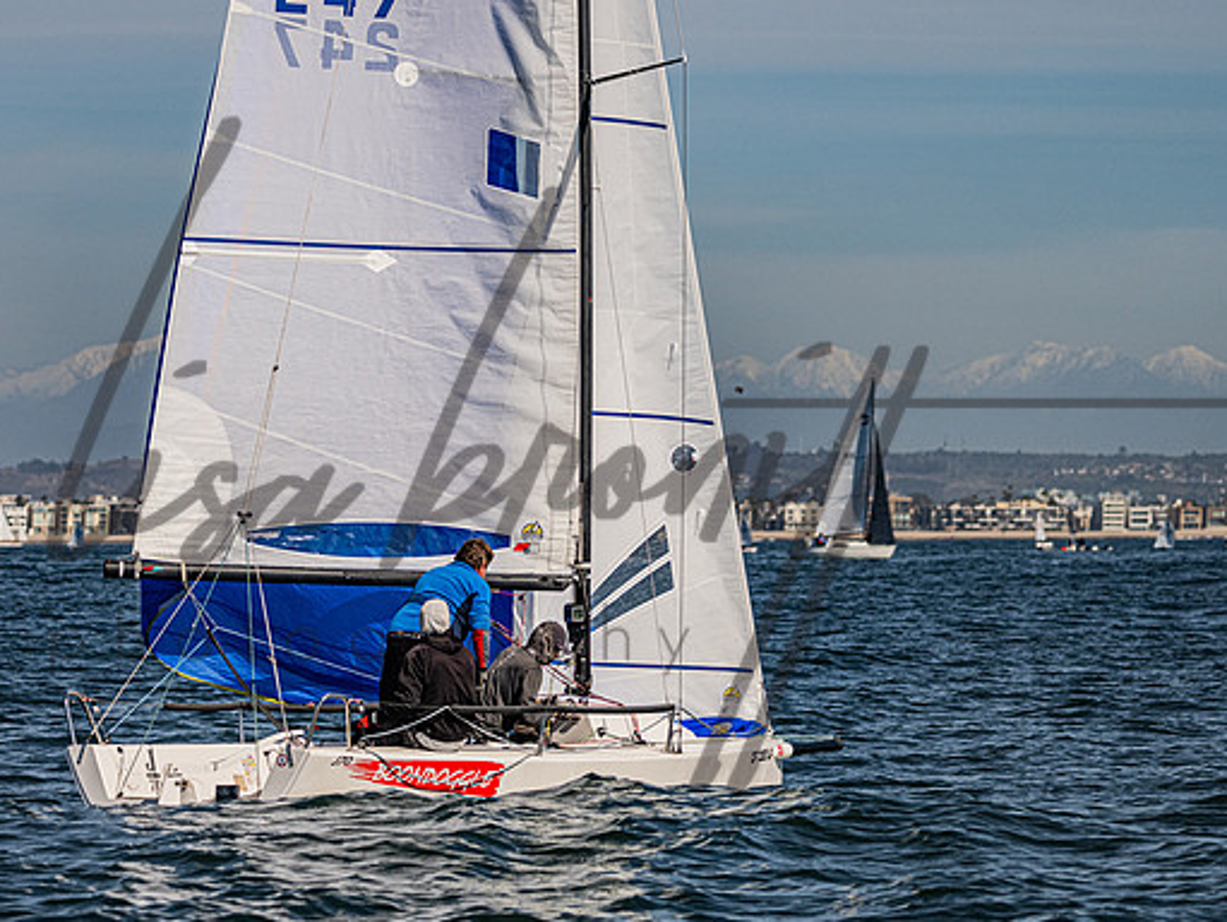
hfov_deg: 9.2
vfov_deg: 7.0
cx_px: 499
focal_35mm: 214
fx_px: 7591
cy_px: 466
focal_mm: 155
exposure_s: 1/5000
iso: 320
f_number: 5.6
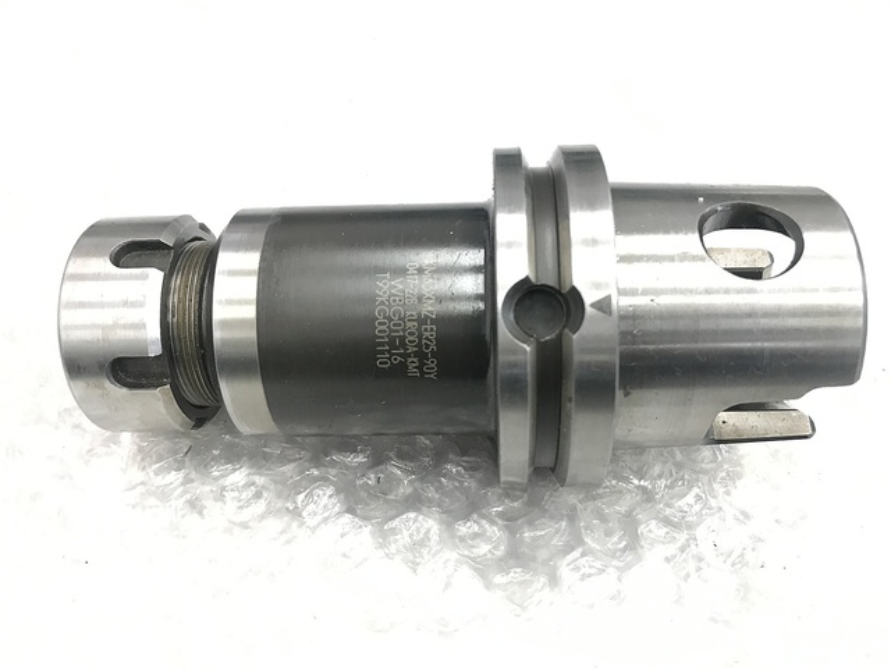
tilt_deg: -52.1
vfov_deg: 49.7
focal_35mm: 28
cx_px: 446
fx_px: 721
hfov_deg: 63.4
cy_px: 334
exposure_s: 1/15
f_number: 1.8
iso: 40
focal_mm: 3.99
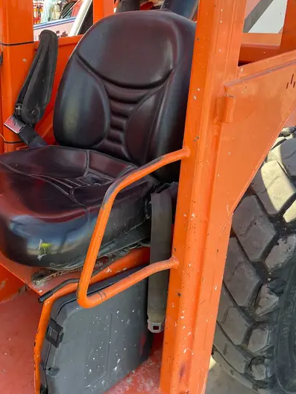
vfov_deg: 51.2
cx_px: 119
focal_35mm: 36
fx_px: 410
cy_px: 173
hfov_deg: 39.5
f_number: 1.6
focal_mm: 4.2
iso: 32
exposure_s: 1/254
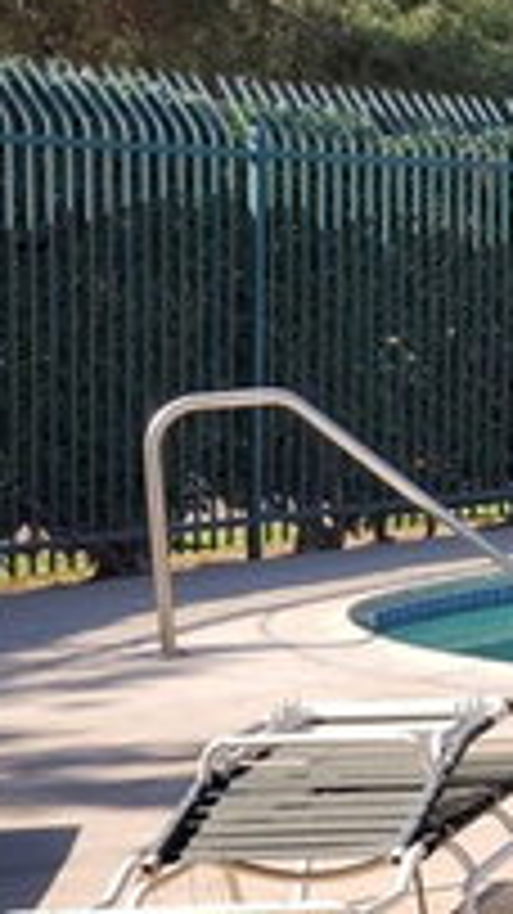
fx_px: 2881
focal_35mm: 119
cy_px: 374
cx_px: 938
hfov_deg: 9.6
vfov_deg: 18.0
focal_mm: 6
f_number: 2.4
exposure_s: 1/414
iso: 50
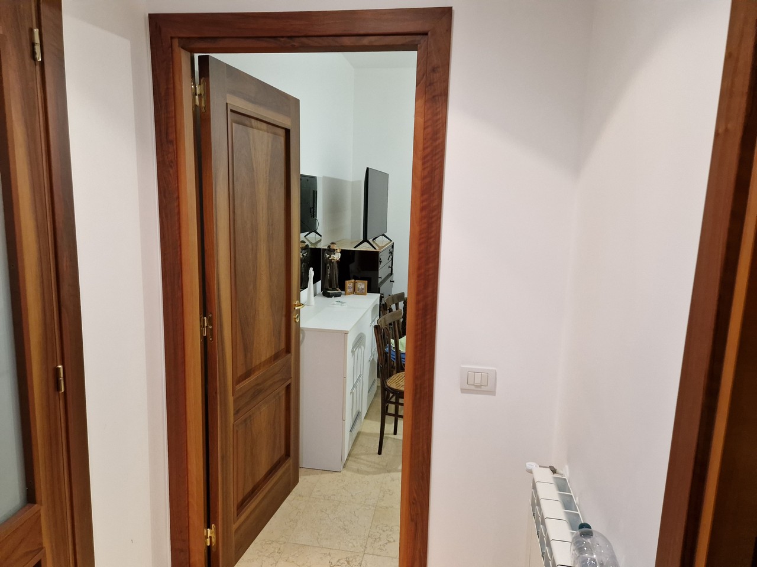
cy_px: 284
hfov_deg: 73.9
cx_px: 378
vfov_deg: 58.9
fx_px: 503
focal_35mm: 23
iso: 400
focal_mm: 5.4
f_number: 1.8
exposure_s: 1/100
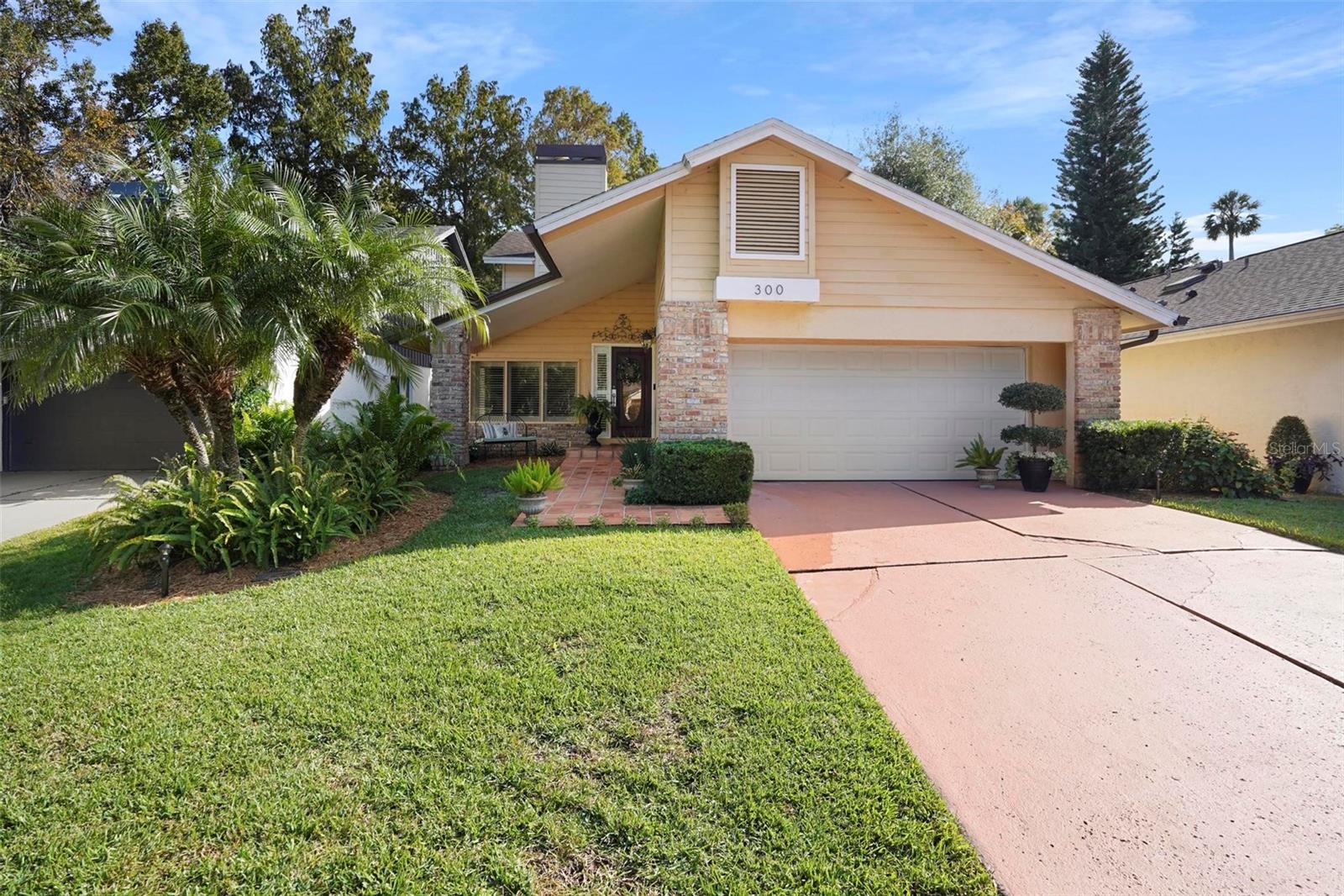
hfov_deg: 90.0
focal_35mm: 18
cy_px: 448
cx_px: 672
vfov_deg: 67.4
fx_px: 672
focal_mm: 18
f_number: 8
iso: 800
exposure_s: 1/250
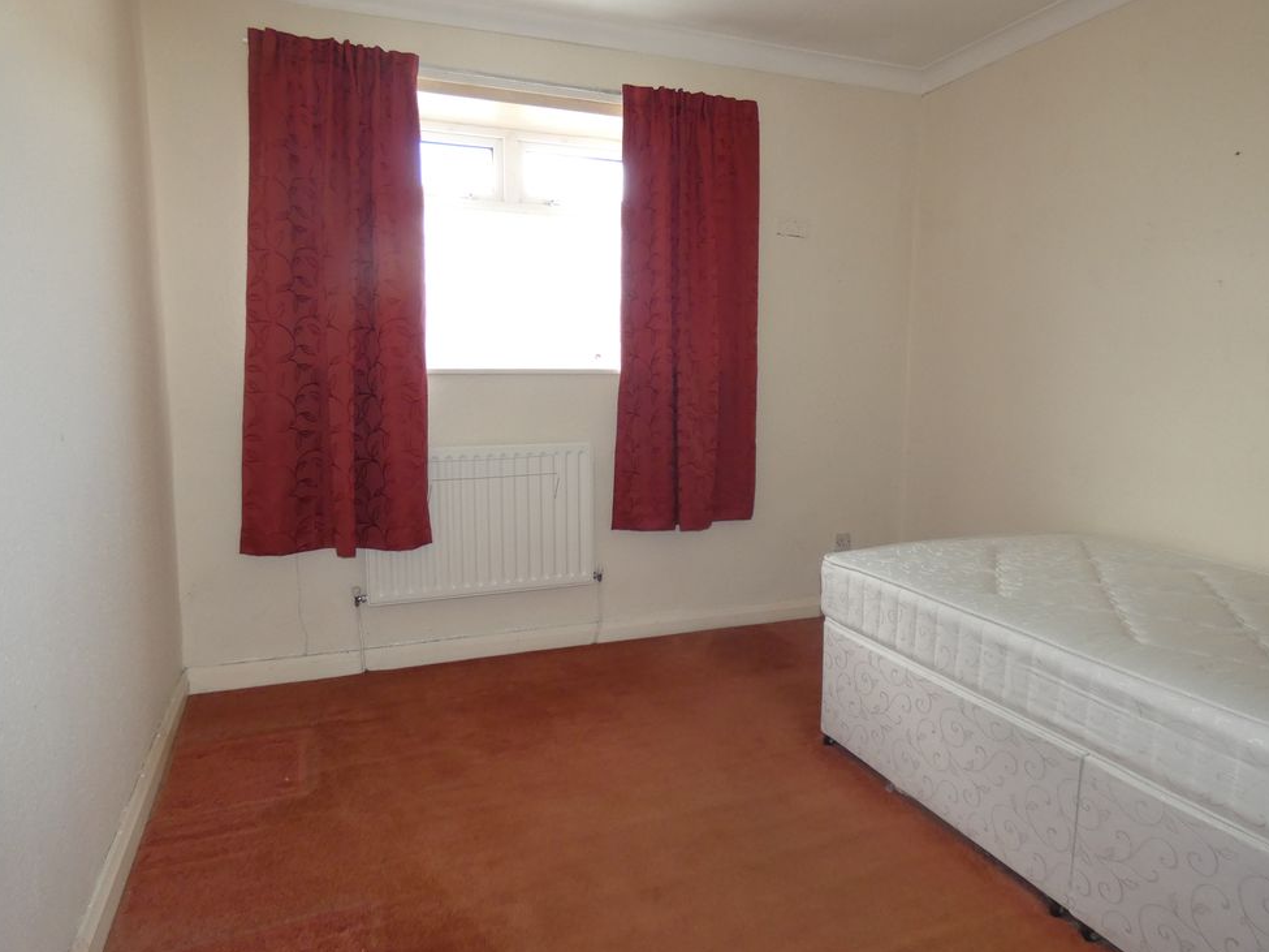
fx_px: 770
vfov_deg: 63.4
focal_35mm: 21
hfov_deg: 79.0
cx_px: 651
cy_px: 457
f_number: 2.8
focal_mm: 3.6
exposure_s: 1/60
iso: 200
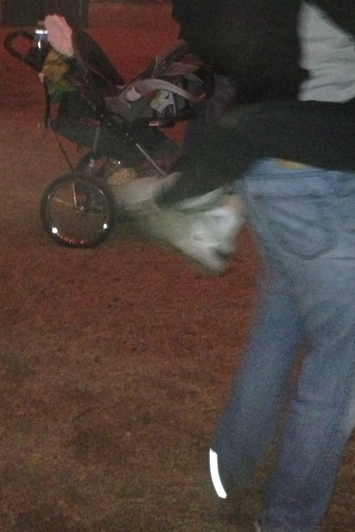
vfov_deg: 28.4
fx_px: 1006
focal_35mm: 68
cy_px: 44
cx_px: 269
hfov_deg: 19.9
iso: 800
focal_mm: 4.13
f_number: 2.4
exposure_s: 1/16
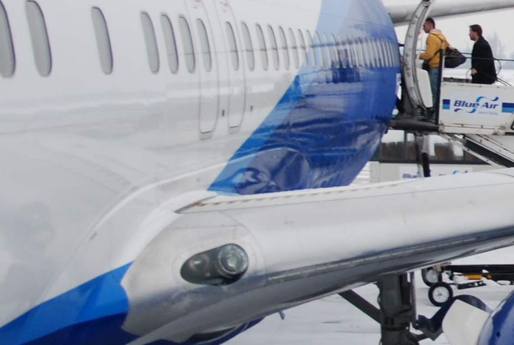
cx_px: 733
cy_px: 127
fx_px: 1601
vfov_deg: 12.3
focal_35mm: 112
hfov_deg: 16.8
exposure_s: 1/100
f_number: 5
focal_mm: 18
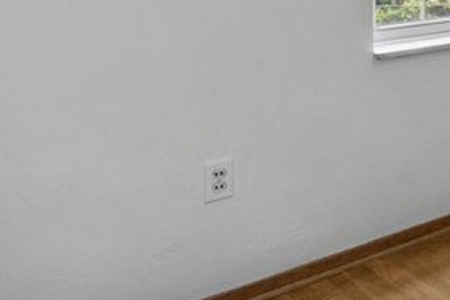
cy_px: -88
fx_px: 675
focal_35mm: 54
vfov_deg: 22.5
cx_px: 718
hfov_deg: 25.1
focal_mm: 14
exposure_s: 2
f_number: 8
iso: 400
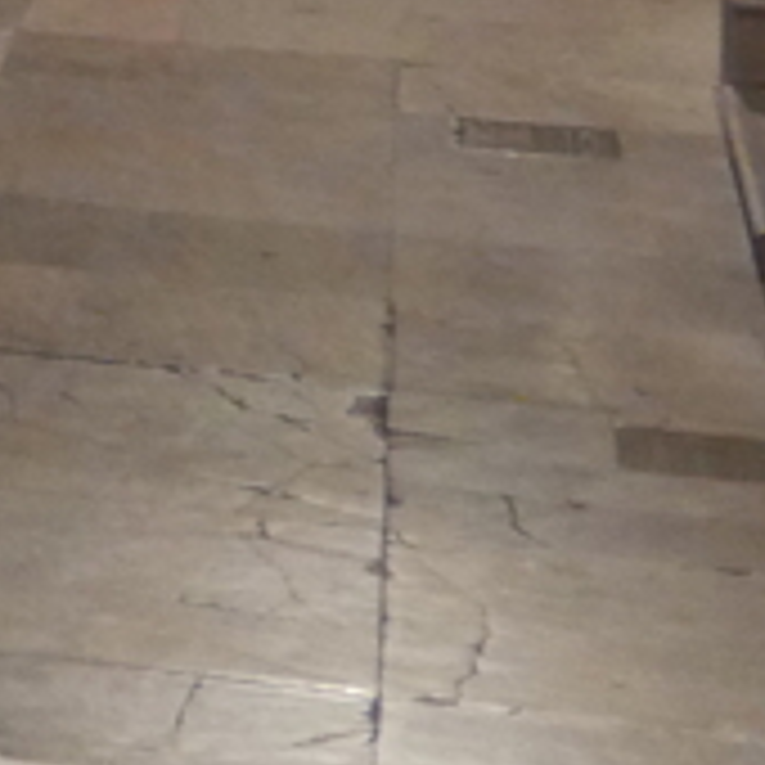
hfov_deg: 7.7
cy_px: -1022
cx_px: -1550
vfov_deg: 8.2
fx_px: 4951
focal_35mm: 198
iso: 1600
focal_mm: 14.9
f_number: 2.2
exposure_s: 1/40
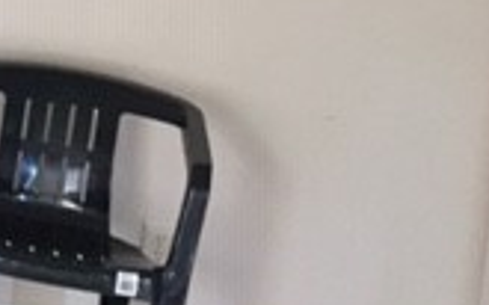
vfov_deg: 10.9
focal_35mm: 119
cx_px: -317
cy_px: 15
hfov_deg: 15.6
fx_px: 1585
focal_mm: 4.15
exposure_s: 1/15
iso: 250
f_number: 2.2
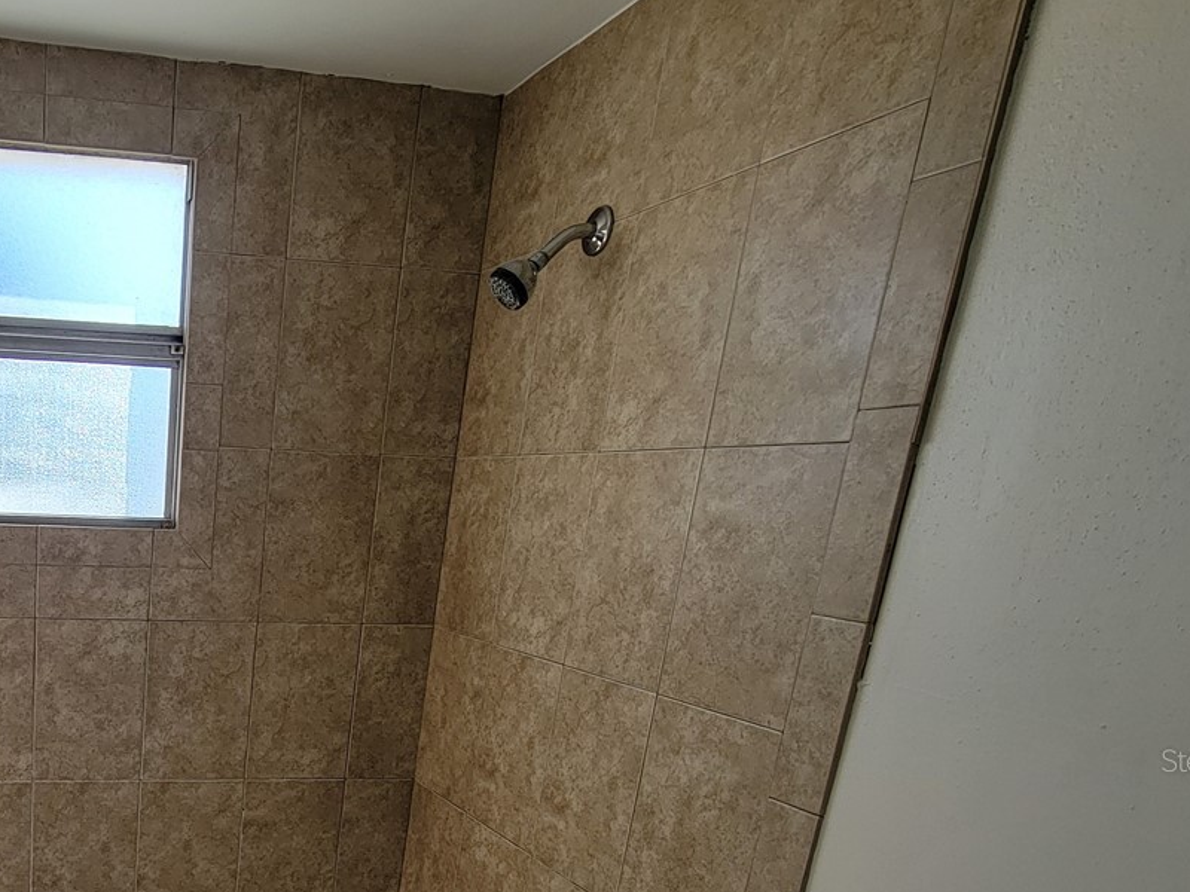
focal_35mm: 26
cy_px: 760
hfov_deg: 57.5
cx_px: 112
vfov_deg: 48.8
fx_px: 894
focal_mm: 2.2
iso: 50
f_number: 2.2
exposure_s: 1/196
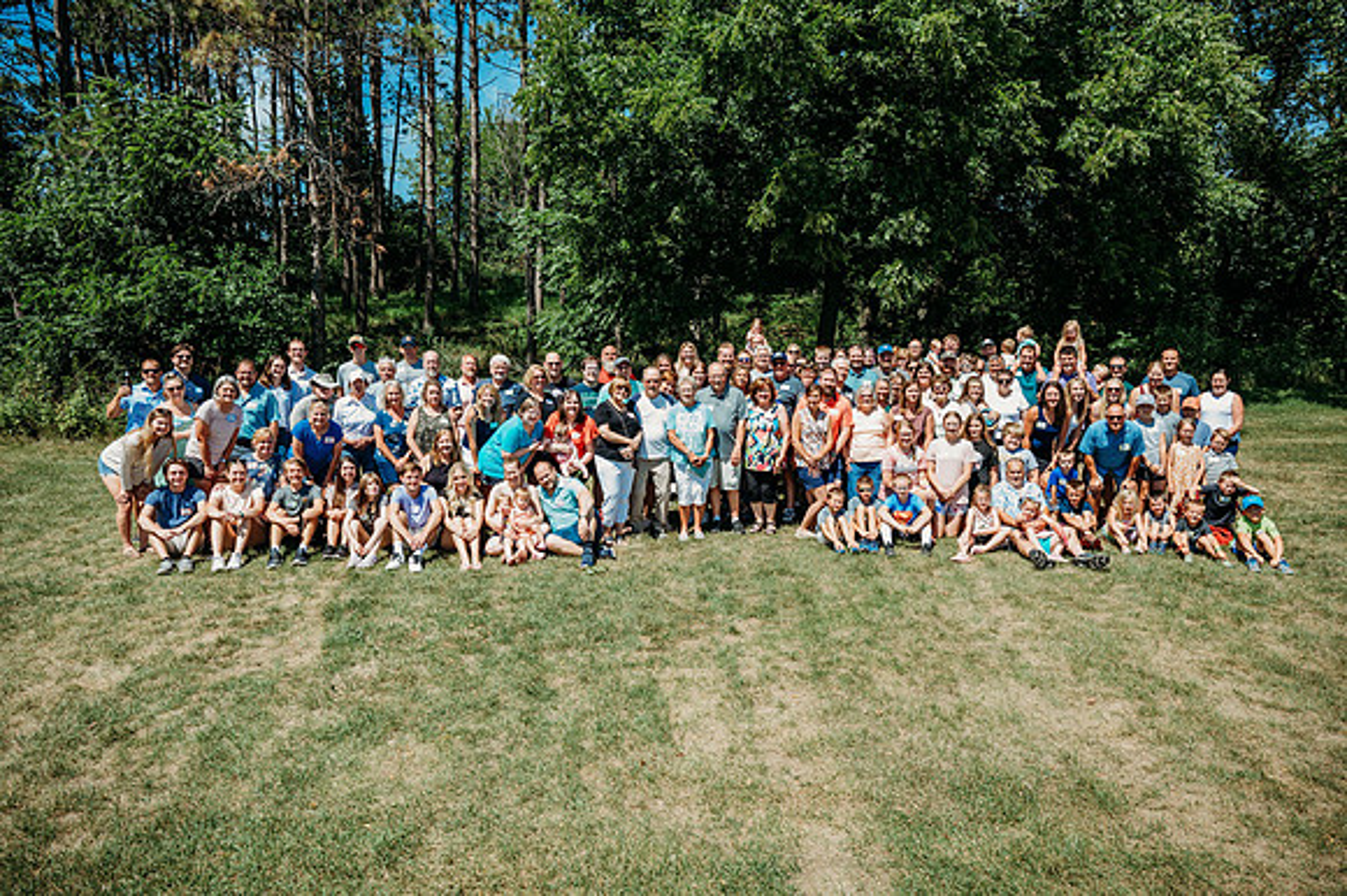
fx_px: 897
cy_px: 448
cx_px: 674
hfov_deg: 73.8
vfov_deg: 53.1
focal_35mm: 24
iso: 160
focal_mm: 24
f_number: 5
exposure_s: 1/500
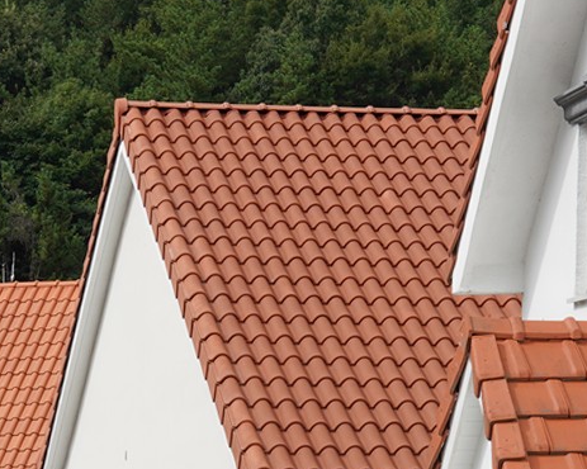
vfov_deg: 10.7
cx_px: 134
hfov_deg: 13.5
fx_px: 2466
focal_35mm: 142
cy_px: 563
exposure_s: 1/100
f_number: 13
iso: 200
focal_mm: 35
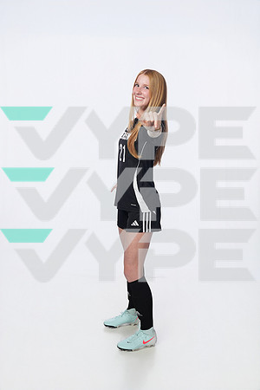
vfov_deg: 46.4
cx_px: 130
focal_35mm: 42
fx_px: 455
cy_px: 195
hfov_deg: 31.9
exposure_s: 1/250
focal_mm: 42
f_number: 8
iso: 800
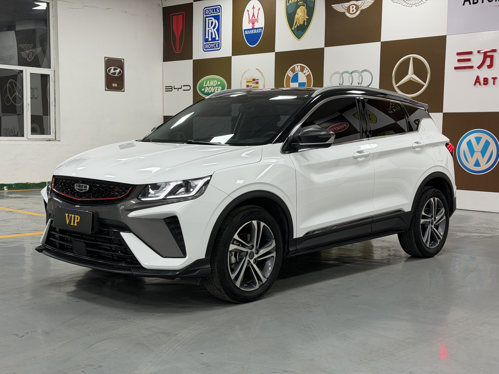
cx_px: 250
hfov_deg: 39.7
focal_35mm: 48
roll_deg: -0.8
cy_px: 187
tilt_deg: -4.1
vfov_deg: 30.3
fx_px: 692
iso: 100
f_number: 1.78
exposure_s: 1/50
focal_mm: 6.76
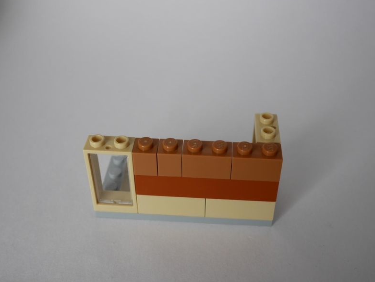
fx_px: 444
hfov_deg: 45.8
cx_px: 191
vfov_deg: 35.1
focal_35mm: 41
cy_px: 138
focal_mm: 20
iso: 640
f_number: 5
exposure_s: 1/60
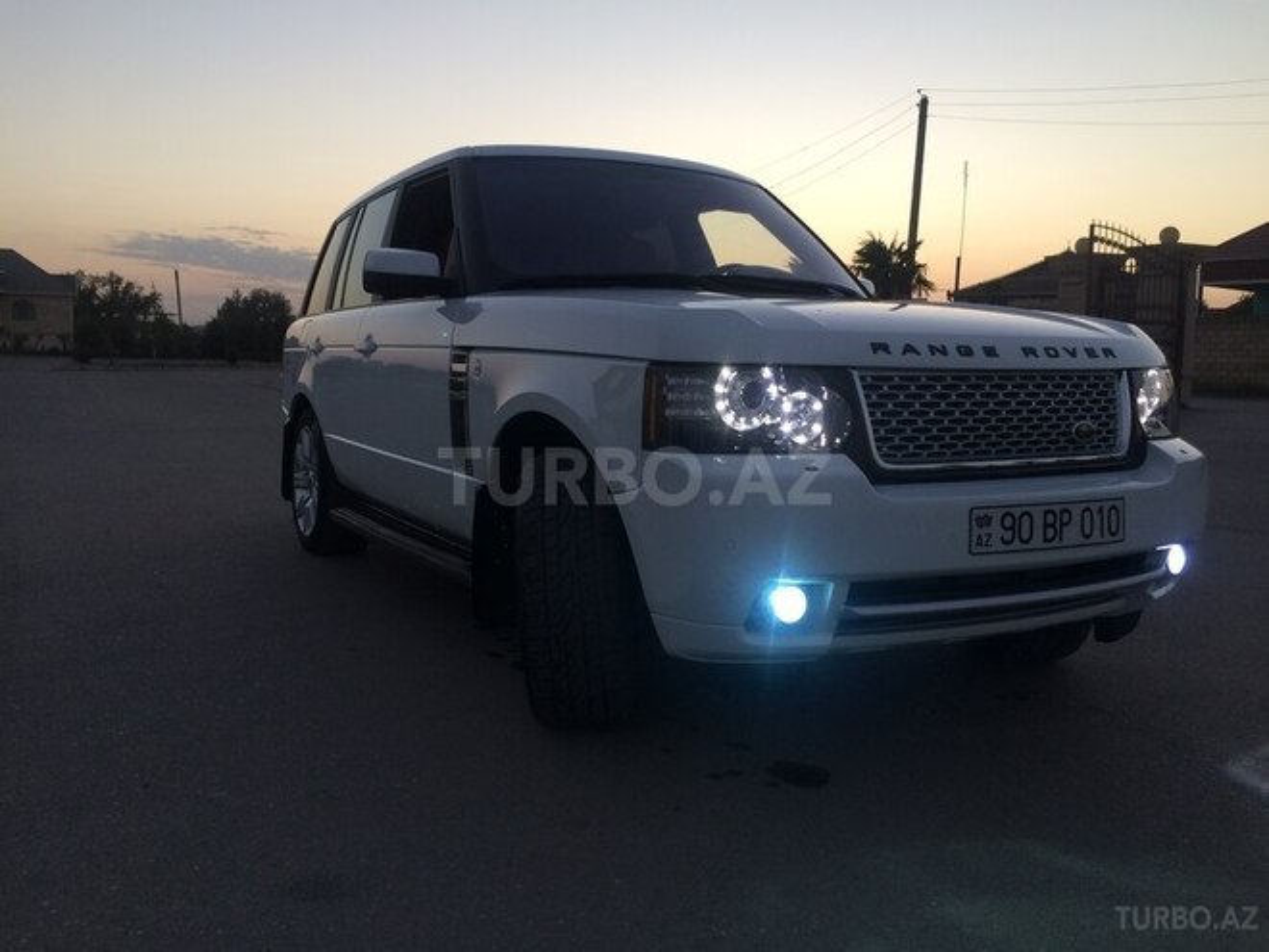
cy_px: 476
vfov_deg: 48.2
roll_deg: +0.8
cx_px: 634
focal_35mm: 29
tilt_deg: -6.4
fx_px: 1063
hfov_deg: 61.7
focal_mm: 4.15
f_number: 2.2
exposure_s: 1/33
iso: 32
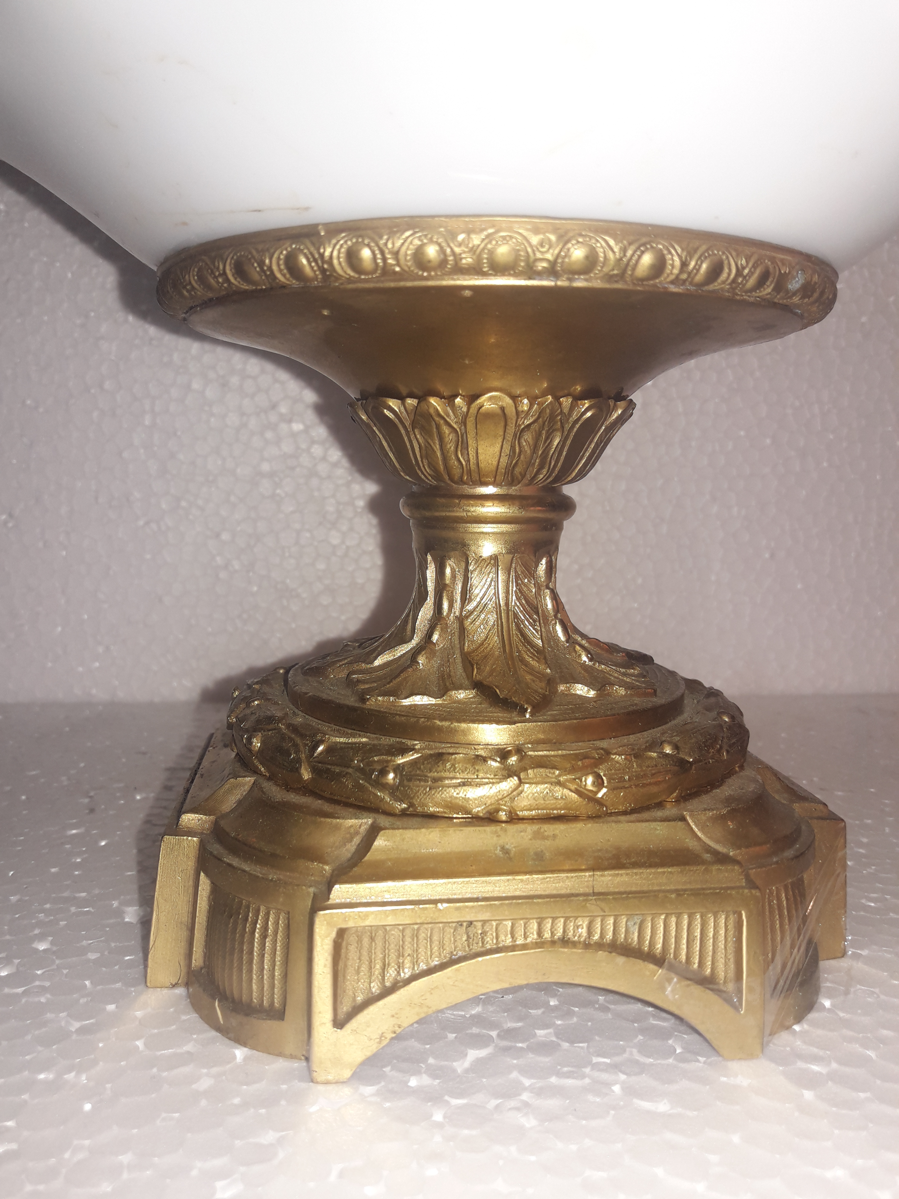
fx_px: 970
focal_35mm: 28
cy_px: 600
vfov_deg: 63.4
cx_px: 450
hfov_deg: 49.7
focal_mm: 3.7
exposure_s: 1/231
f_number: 1.9
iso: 40
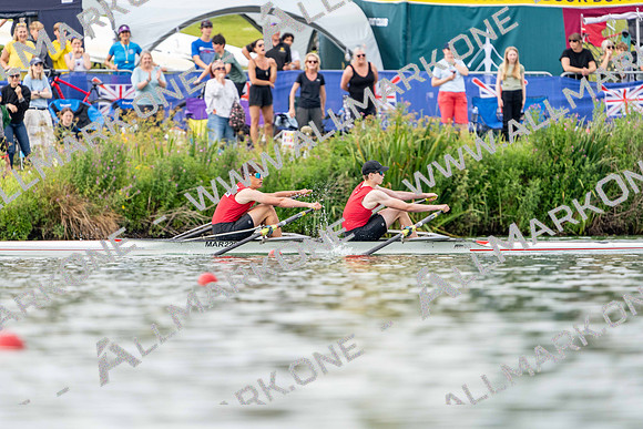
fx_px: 9986
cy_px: 214
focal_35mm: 559
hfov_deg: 3.7
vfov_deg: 2.5
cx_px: 322
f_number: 6.3
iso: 800
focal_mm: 559
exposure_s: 1/1600
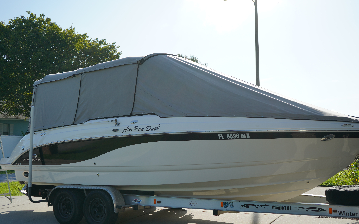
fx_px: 382
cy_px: 107
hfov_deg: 50.4
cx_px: 184
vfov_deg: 32.8
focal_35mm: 39
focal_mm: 37
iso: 100
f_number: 4.5
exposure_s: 1/800
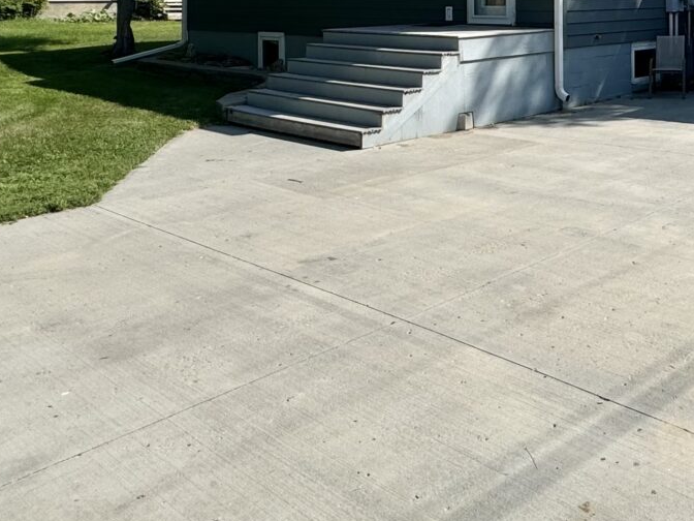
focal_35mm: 40
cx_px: 645
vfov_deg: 32.7
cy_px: -11
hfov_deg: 42.3
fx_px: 802
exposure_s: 1/1927
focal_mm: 2.22
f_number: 2.2
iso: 50
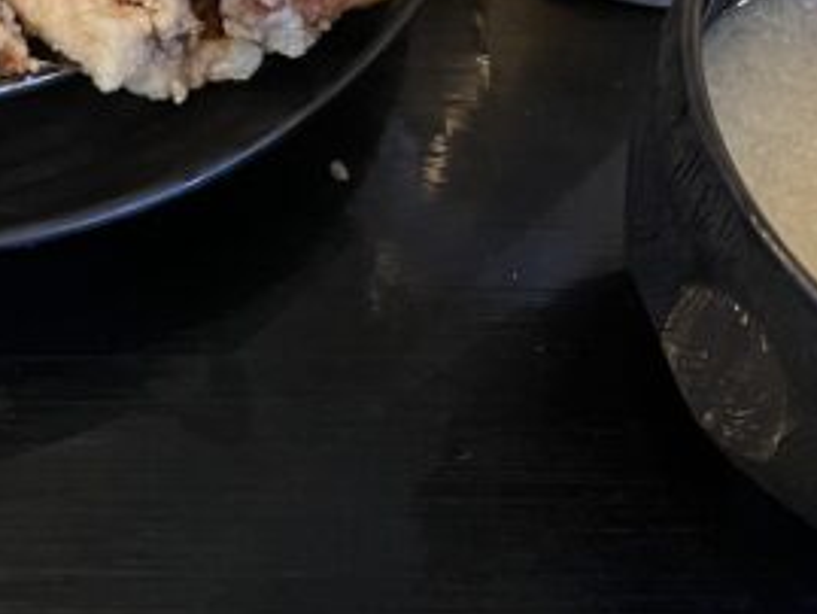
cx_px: -301
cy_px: -128
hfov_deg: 18.2
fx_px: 2338
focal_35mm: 99
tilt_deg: -52.0
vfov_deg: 14.5
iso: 250
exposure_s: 1/50
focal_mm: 5.7
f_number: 1.5
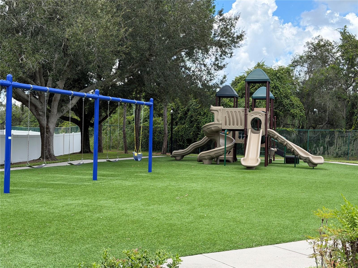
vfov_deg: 30.3
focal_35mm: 48
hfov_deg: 39.7
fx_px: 496
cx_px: 179
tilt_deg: -0.5
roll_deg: -1.2
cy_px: 134
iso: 100
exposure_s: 1/1575
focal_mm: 6.76
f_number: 1.78
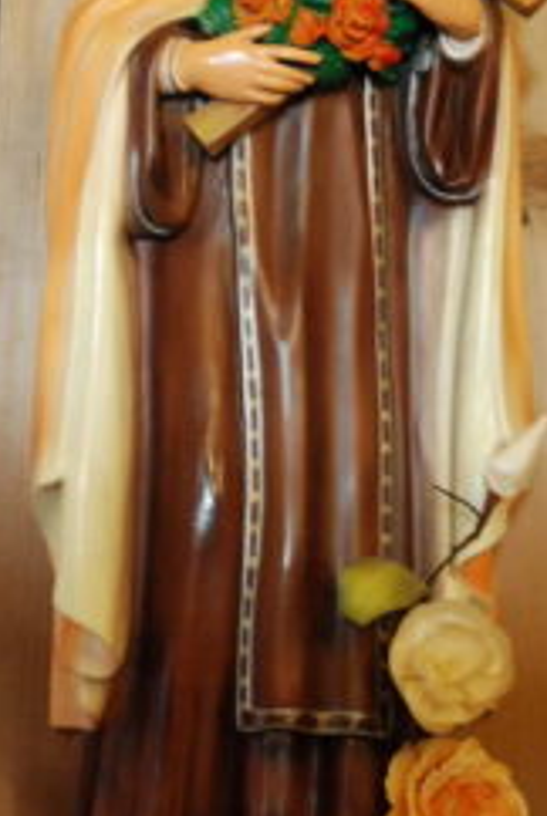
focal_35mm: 90
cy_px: 374
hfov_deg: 15.2
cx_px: 343
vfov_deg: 22.6
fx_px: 2046
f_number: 4
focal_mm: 29
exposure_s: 1/6
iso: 1600
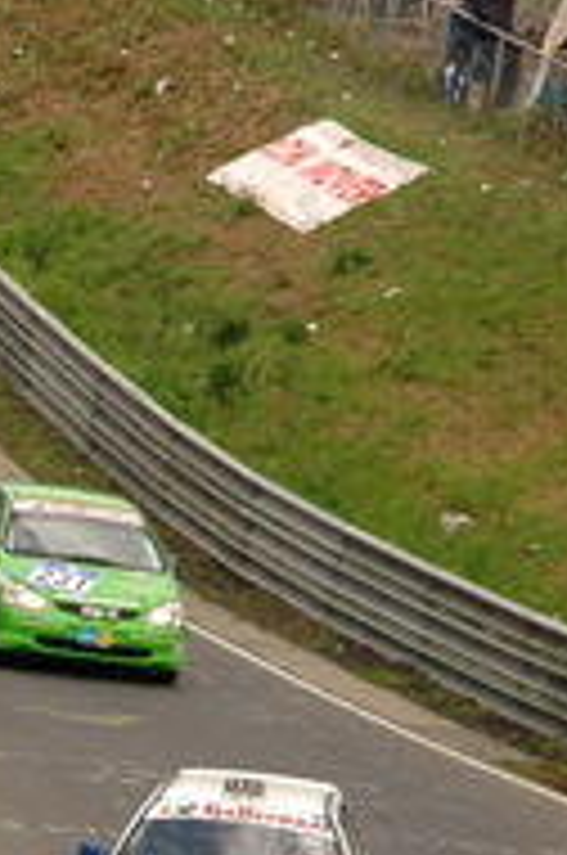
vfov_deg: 4.1
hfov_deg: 2.7
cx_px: -378
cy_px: 891
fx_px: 11949
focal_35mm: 504
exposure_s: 1/800
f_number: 4.5
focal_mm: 85
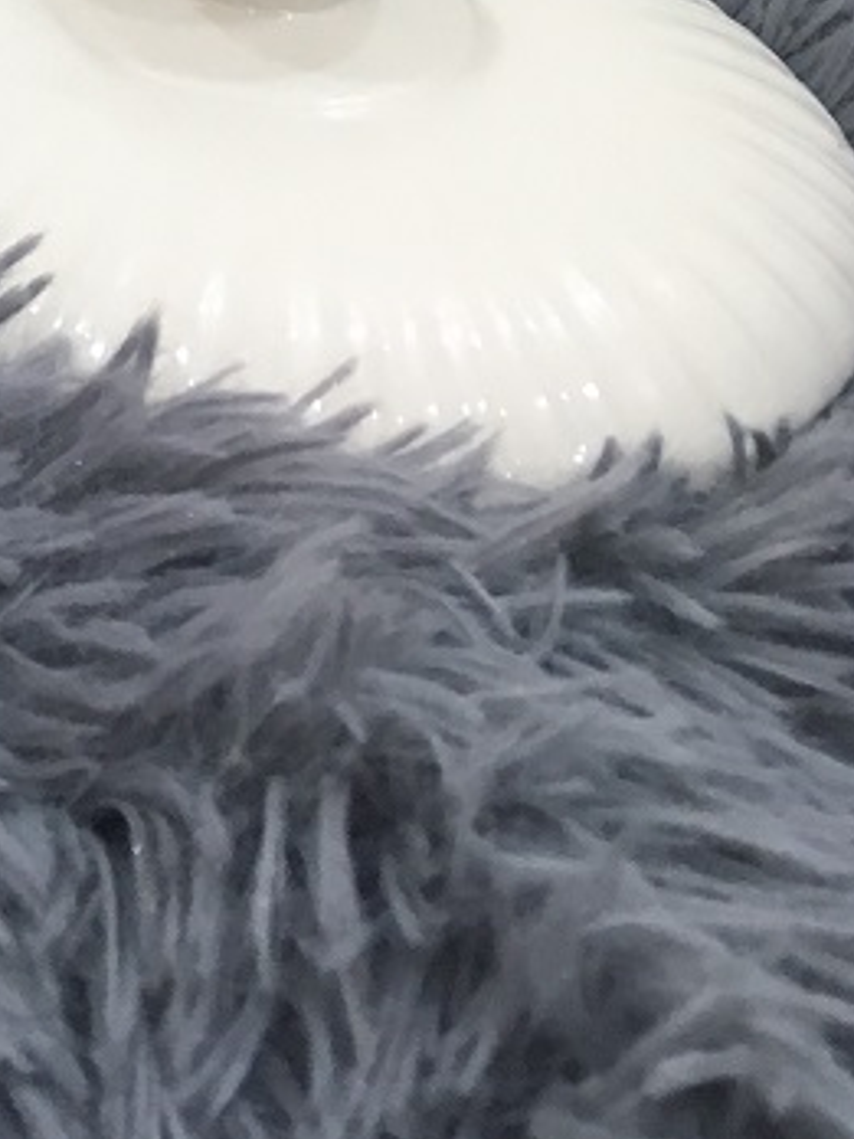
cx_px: -533
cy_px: -776
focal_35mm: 100
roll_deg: -1.9
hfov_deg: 13.7
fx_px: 3289
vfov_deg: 16.9
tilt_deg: -14.5
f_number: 2.2
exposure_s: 1/33
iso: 80
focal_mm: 4.15
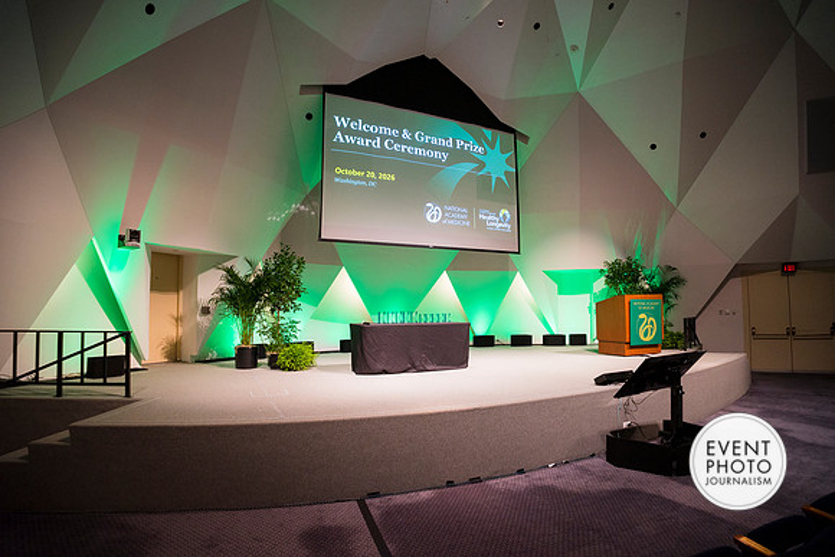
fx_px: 394
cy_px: 278
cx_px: 418
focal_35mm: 17
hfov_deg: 93.3
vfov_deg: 70.5
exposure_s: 1/80
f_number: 4
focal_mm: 17
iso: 800
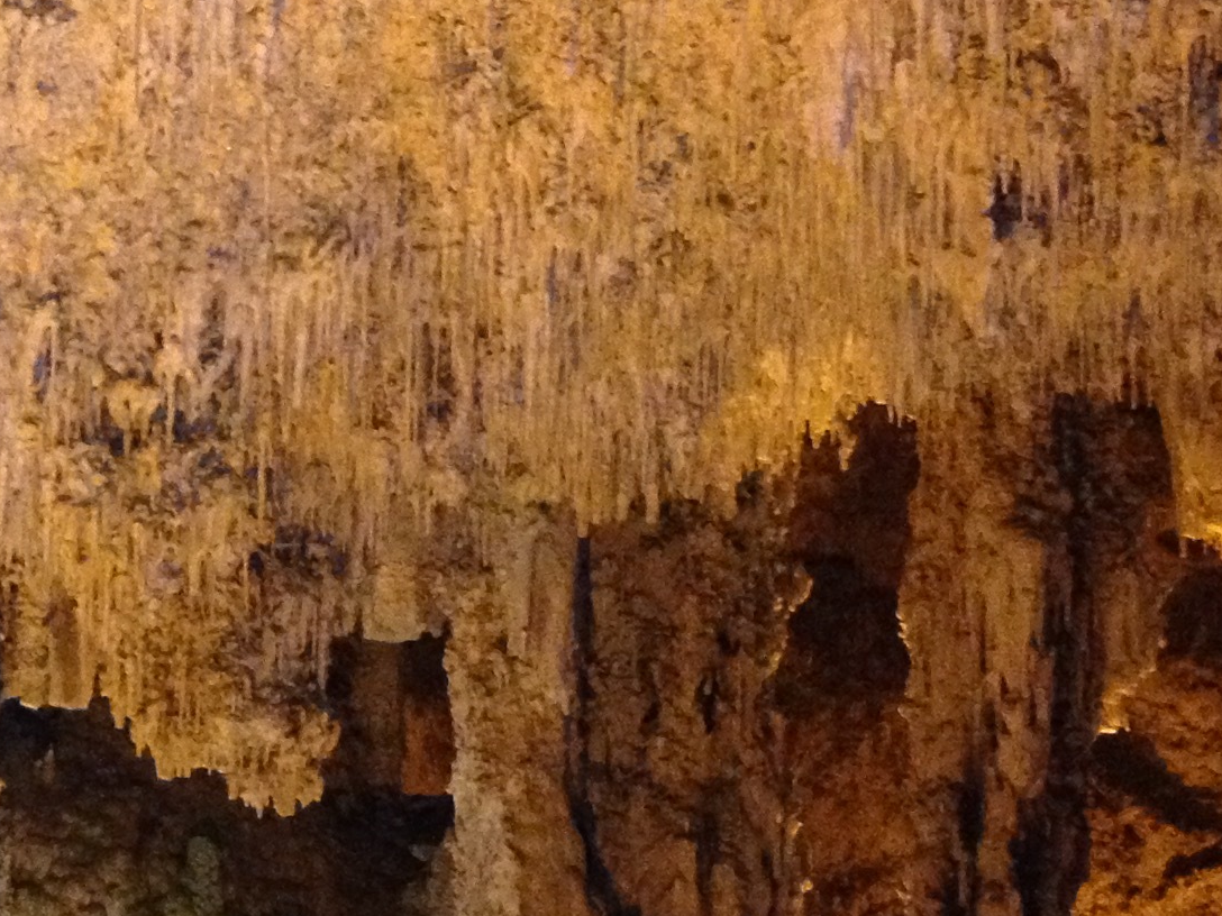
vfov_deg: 14.1
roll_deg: -1.6
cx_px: -12
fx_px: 3707
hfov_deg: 18.2
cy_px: 409
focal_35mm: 105
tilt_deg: +2.6
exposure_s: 1/20
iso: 400
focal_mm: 4.28
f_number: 2.4
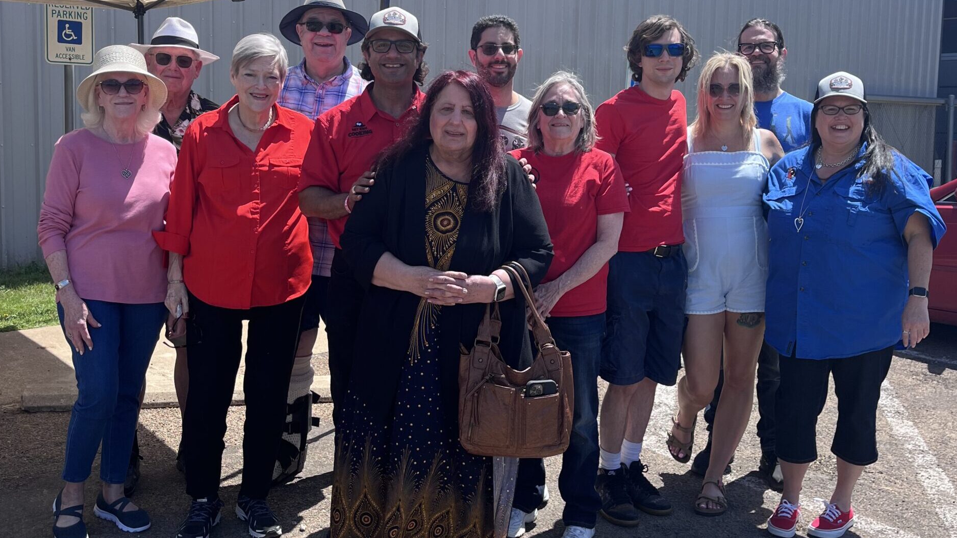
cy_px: 242
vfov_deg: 40.1
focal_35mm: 29
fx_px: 736
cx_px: 486
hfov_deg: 66.1
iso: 50
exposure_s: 1/1695
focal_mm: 5.1
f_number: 1.6
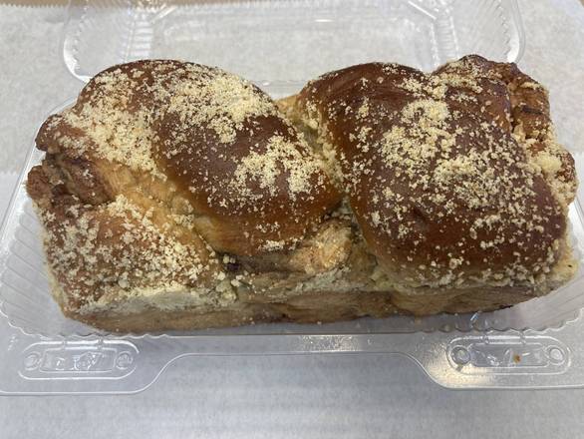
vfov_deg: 49.8
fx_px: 473
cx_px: 292
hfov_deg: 63.4
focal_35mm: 28
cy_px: 220
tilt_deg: -58.2
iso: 80
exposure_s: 1/120
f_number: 1.8
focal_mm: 3.99
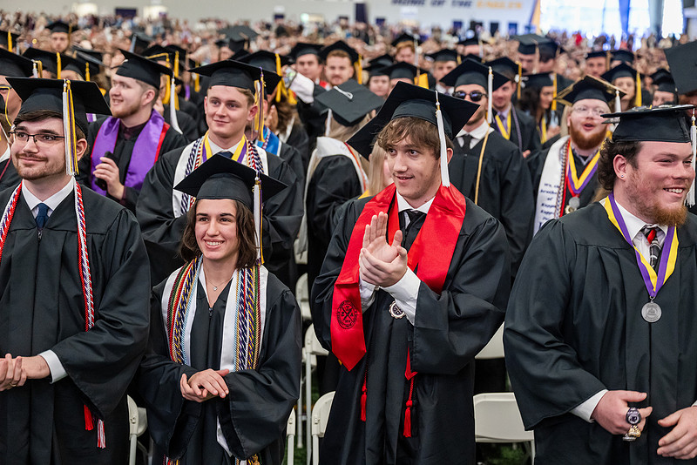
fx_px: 1143
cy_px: 232
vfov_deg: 23.0
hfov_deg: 33.9
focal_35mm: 59
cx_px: 348
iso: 4000
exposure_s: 1/200
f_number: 3.5
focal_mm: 59
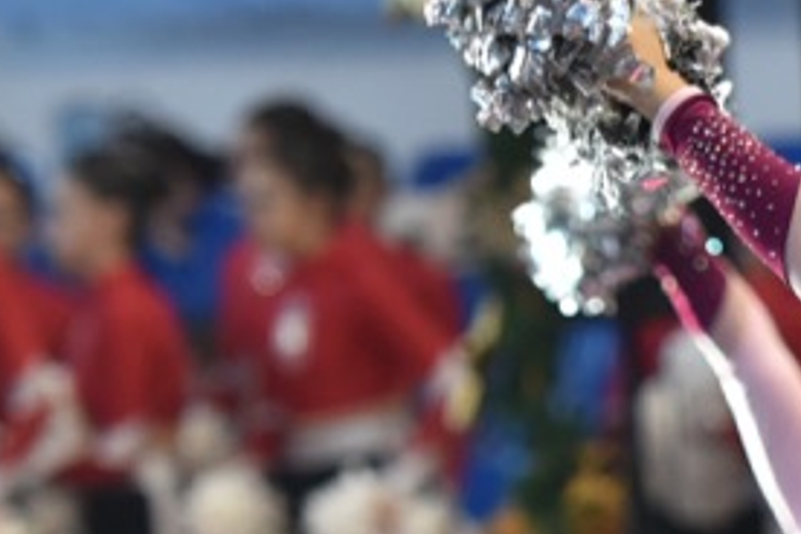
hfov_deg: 3.4
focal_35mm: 609
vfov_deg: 2.3
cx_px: 1225
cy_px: 746
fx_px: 13549
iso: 1600
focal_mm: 120
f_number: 2.8
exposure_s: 1/400
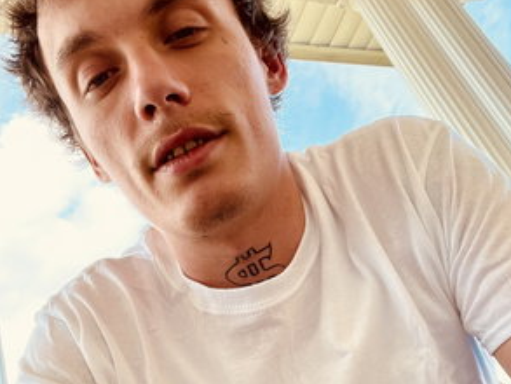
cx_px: 260
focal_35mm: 41
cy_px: 274
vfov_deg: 34.6
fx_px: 605
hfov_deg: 45.8
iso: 50
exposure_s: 1/121
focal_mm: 2.71
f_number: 2.2
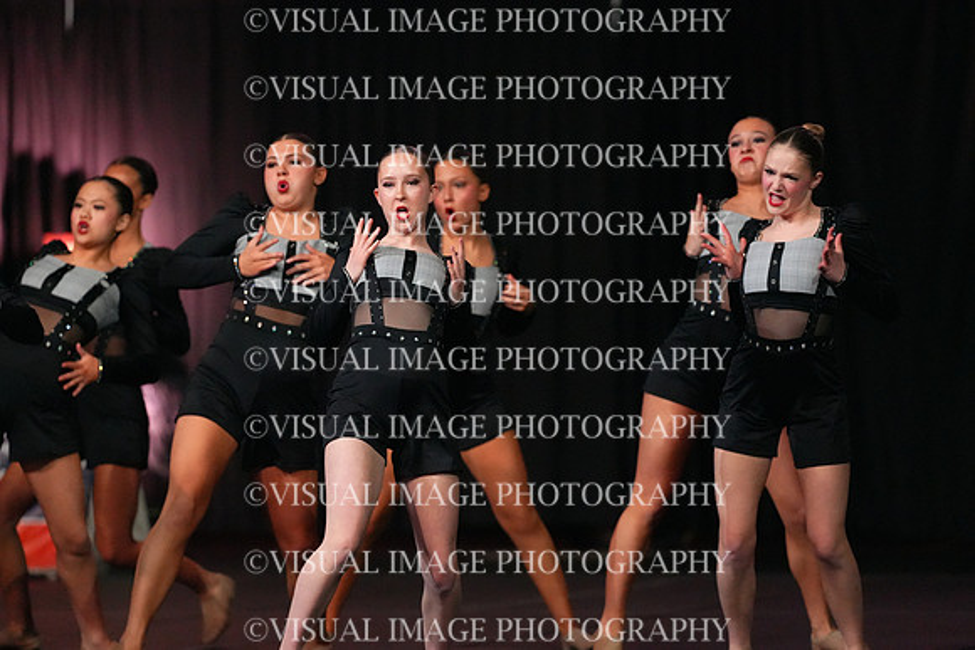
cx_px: 488
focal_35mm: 300
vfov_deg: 4.6
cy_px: 325
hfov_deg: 6.9
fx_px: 8127
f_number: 3.5
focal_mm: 300
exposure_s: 1/1250
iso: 16000
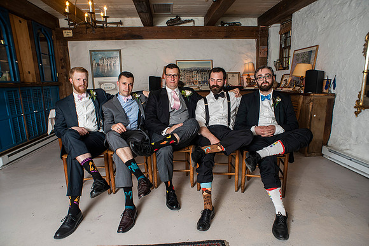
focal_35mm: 21
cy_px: 126
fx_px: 219
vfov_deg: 58.8
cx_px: 186
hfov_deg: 80.3
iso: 640
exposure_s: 1/80
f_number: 4
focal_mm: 20
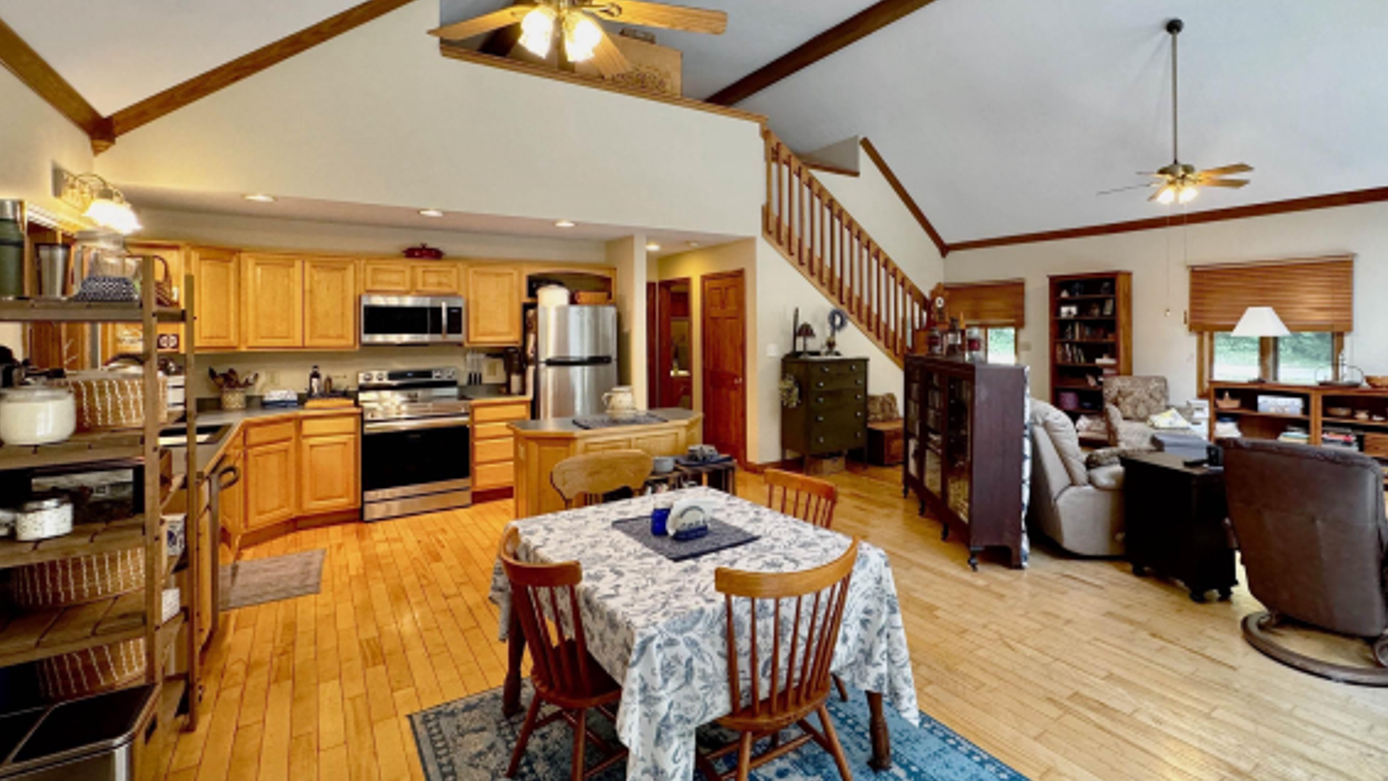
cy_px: 329
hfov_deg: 91.8
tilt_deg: -0.3
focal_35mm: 18
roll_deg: +0.4
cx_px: 812
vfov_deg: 60.7
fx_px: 663
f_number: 2.2
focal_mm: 2.22
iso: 250
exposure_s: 1/120
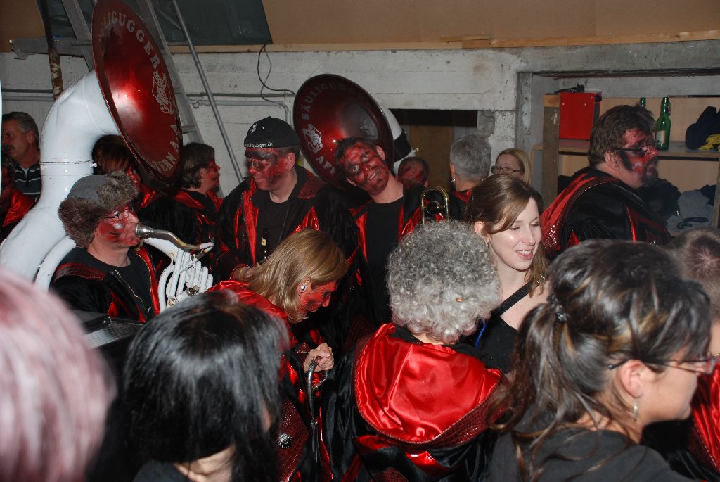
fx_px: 931
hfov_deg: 42.3
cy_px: 241
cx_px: 360
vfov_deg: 29.0
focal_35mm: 46
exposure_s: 1/60
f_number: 4.2
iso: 200
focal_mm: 31
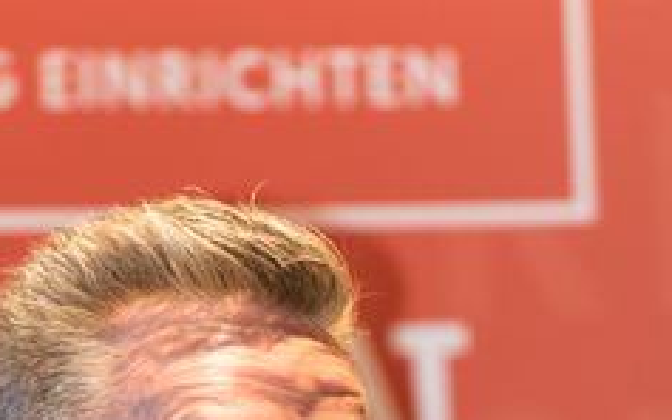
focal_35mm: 440
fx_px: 8056
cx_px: 250
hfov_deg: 4.8
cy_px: 724
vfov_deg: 3.0
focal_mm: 200
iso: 1250
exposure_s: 1/200
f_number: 4.5
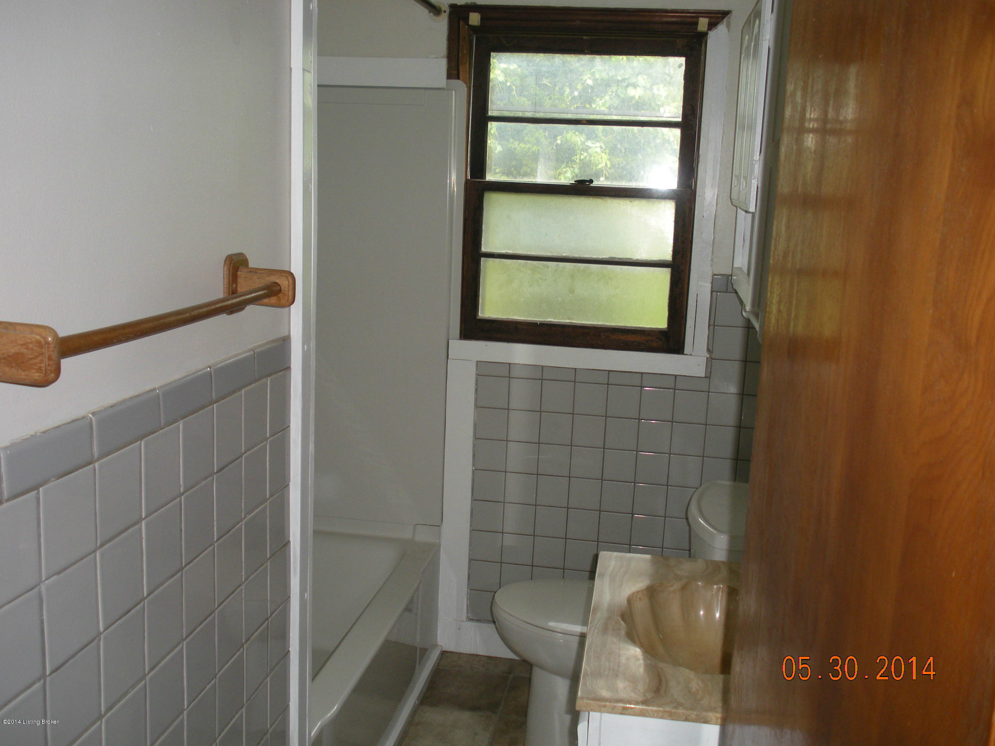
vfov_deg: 39.7
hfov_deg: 51.4
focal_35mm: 36
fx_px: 1035
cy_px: 373
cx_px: 498
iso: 95
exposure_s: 1/74.7
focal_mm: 6.3
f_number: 3.5
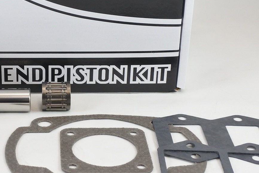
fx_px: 511
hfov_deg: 27.9
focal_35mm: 71
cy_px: 41
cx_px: 53
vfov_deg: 19.0
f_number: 3.8
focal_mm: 12.6
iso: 400
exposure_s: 1/125
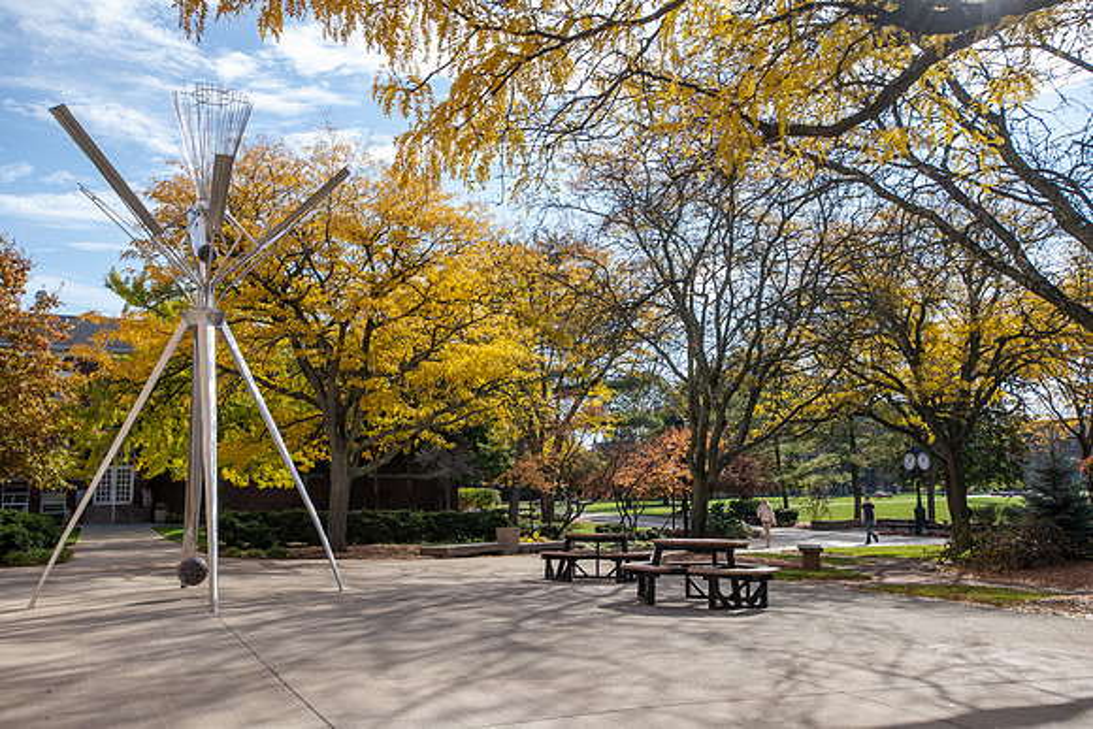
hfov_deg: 58.7
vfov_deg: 41.1
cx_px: 546
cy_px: 364
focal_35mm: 32
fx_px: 972
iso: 250
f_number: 7.1
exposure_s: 1/500
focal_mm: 32
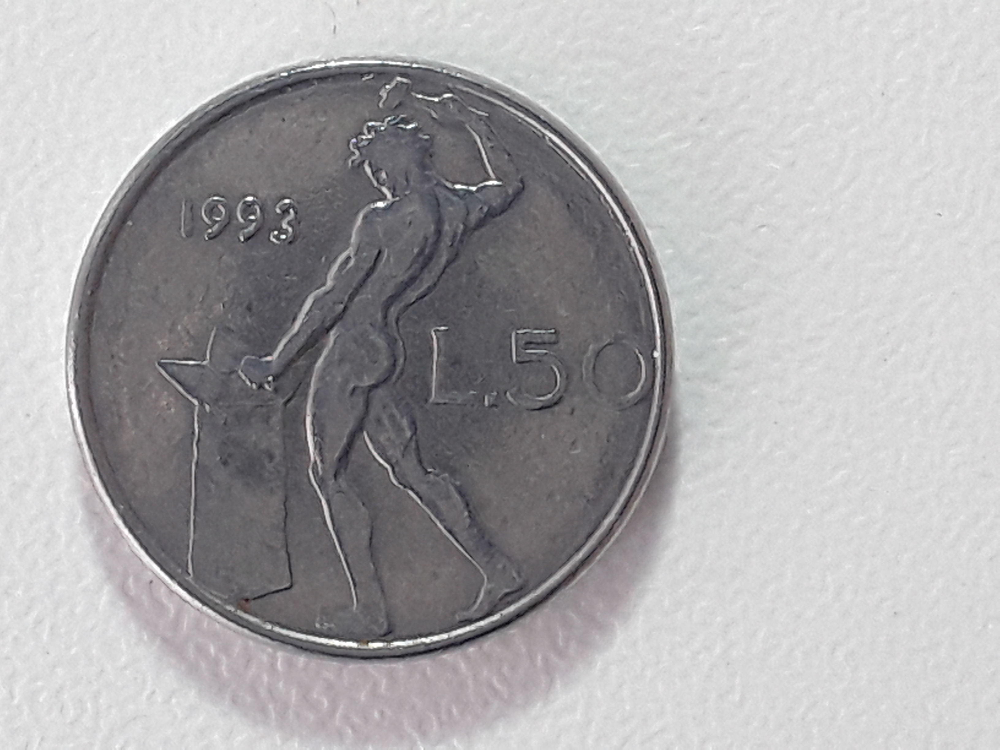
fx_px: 780
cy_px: 375
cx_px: 500
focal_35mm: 27
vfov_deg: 51.4
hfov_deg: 65.3
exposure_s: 1/33
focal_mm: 2.91
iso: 40
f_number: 1.9
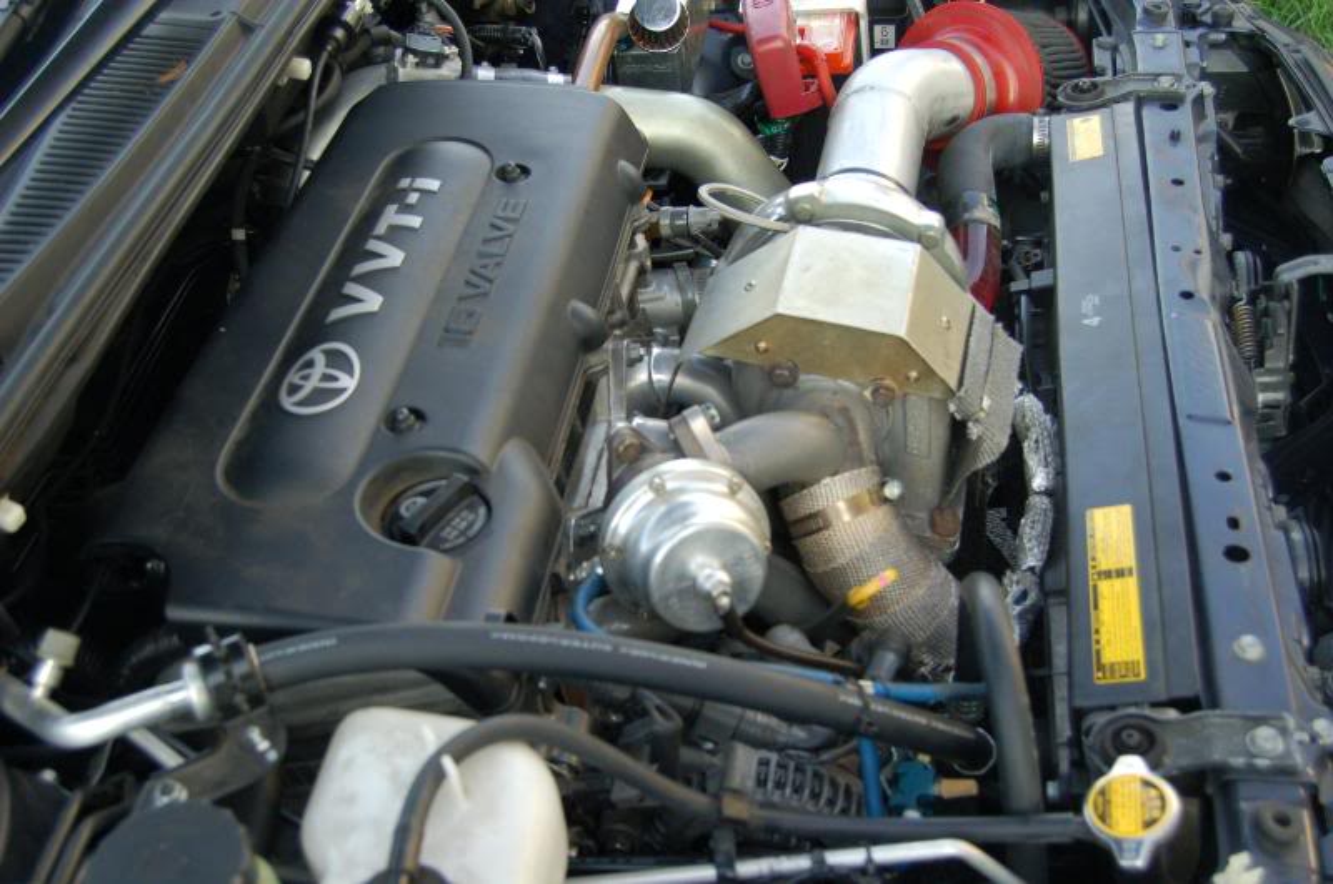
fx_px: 1664
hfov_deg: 43.7
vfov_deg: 29.8
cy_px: 442
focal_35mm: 45
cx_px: 666
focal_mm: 30
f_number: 5
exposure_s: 1/100
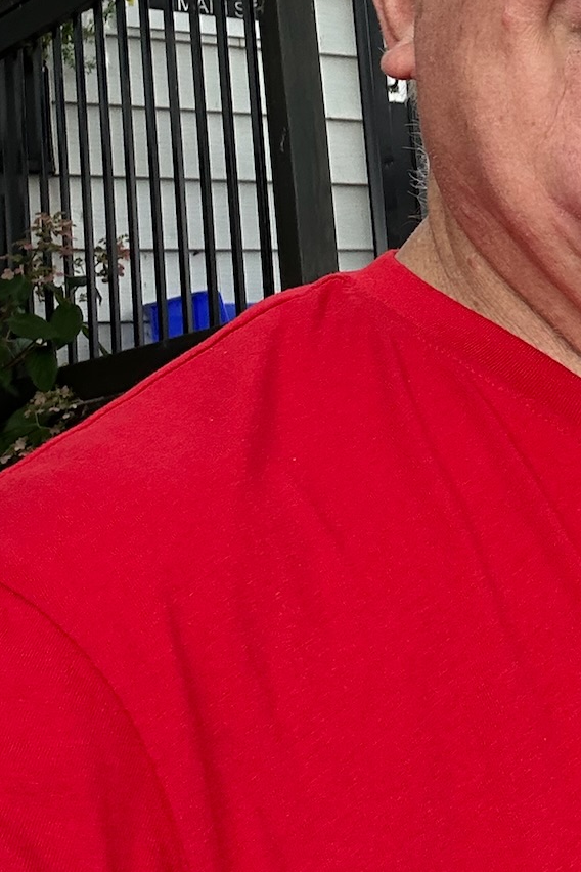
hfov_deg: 17.3
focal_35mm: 75
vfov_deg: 26.6
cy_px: 203
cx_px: 712
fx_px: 1815
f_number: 1.9
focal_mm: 2.69
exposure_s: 1/252
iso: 25
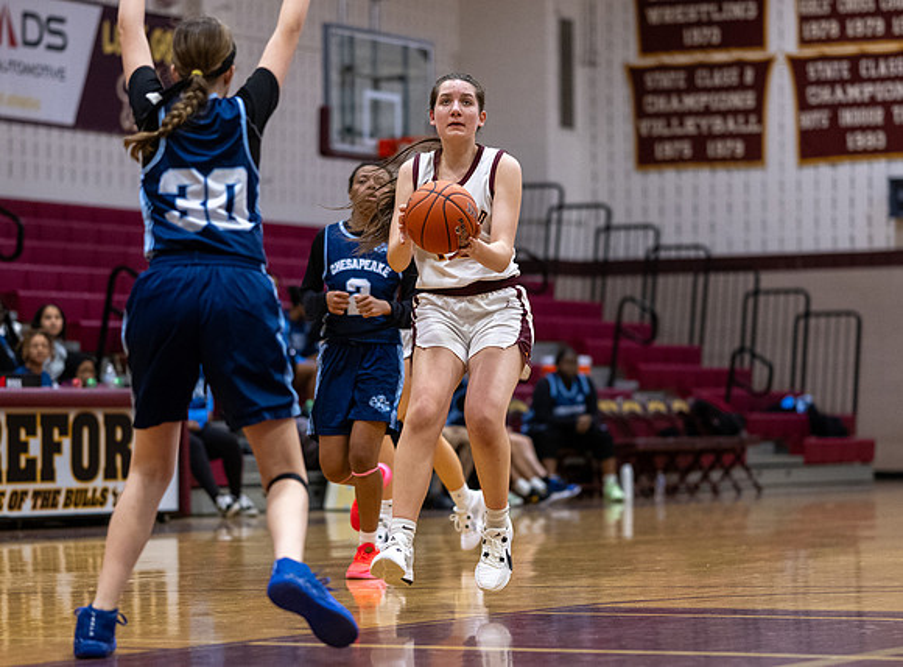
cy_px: 370
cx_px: 447
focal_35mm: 140
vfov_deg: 10.5
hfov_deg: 14.1
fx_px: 3638
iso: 2000
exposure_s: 1/1250
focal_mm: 85
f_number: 1.8
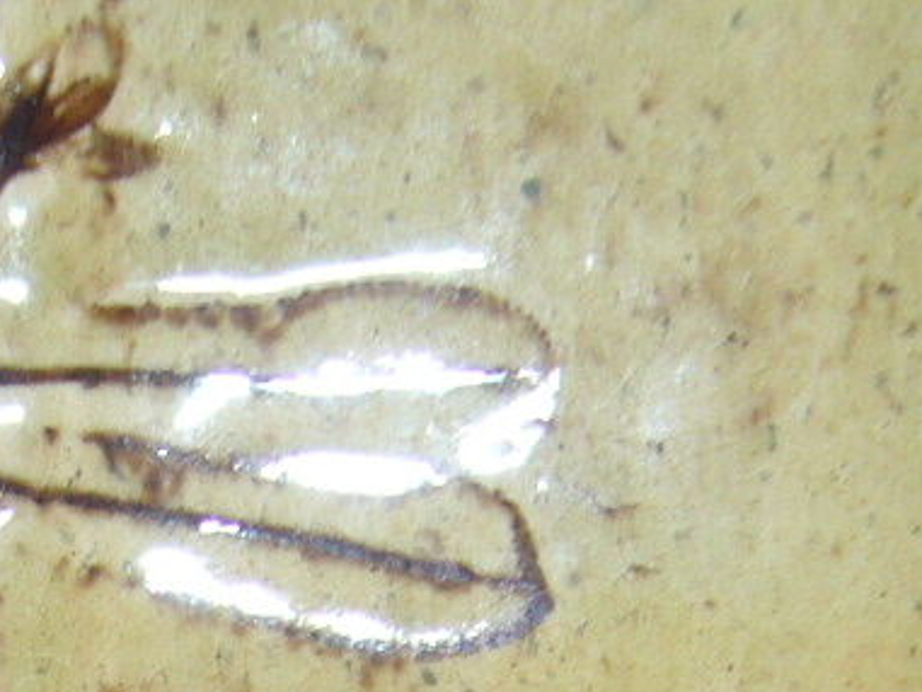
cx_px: 94
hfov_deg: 13.3
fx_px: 3917
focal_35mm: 147
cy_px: 1336
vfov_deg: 9.5
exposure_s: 1/250
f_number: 2.8
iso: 80
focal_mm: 5.8
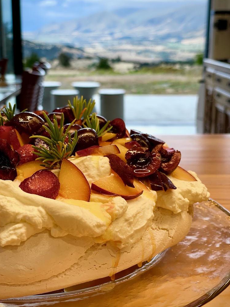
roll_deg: -0.4
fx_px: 469
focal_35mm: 53
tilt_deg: -13.3
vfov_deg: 36.2
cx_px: 113
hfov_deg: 27.5
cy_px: 152
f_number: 2
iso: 80
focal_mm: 6
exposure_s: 1/100
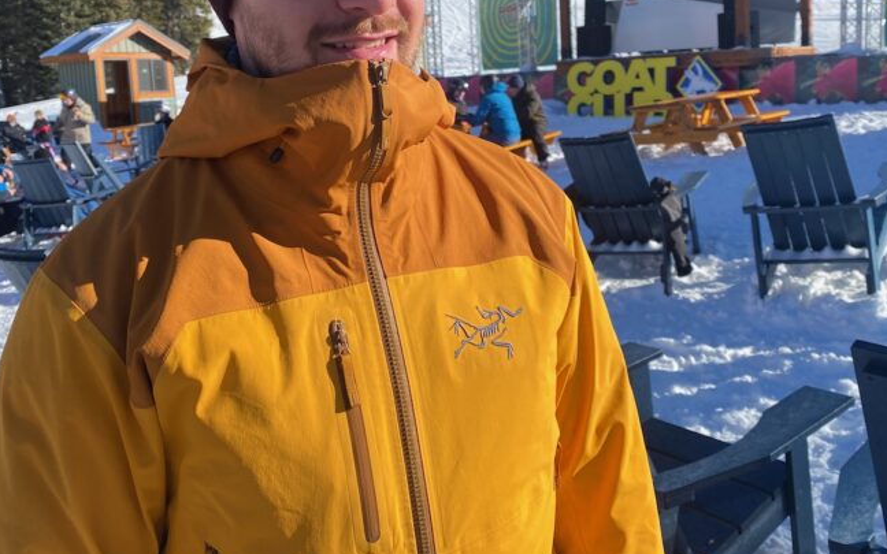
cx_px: 433
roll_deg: +2.8
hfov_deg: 56.7
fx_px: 822
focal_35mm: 34
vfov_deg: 36.9
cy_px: 185
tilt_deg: -7.1
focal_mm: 4.25
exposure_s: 1/1754
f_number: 1.8
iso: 32
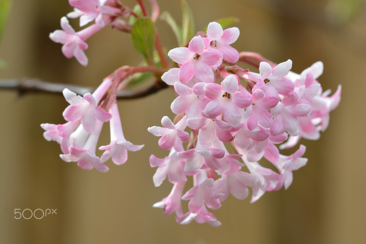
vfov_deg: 8.7
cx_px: 183
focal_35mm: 158
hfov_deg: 13.0
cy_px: 122
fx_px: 1601
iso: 200
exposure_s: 1/40
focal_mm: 105
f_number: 14
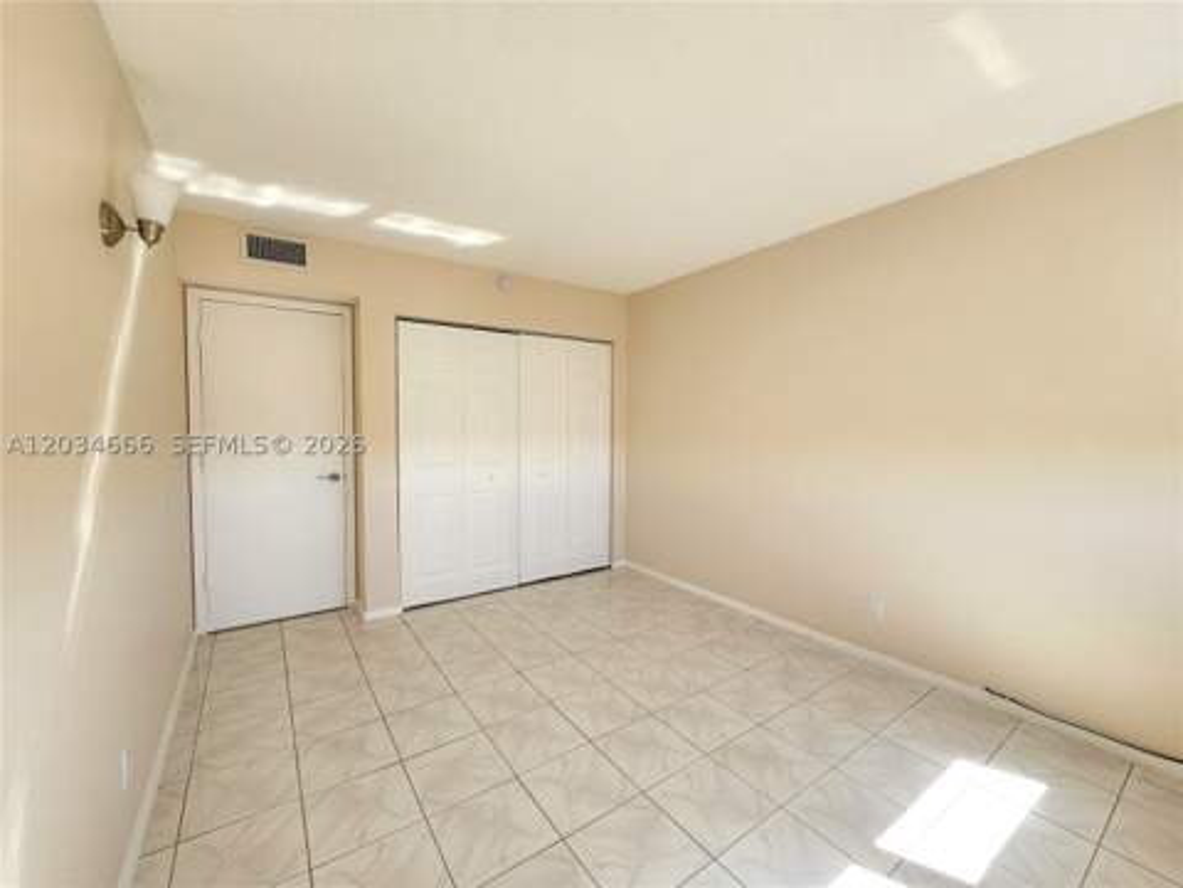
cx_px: 592
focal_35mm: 13
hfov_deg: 106.2
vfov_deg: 89.9
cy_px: 444
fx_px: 444
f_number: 2.2
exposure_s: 1/373
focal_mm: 2.2
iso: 50
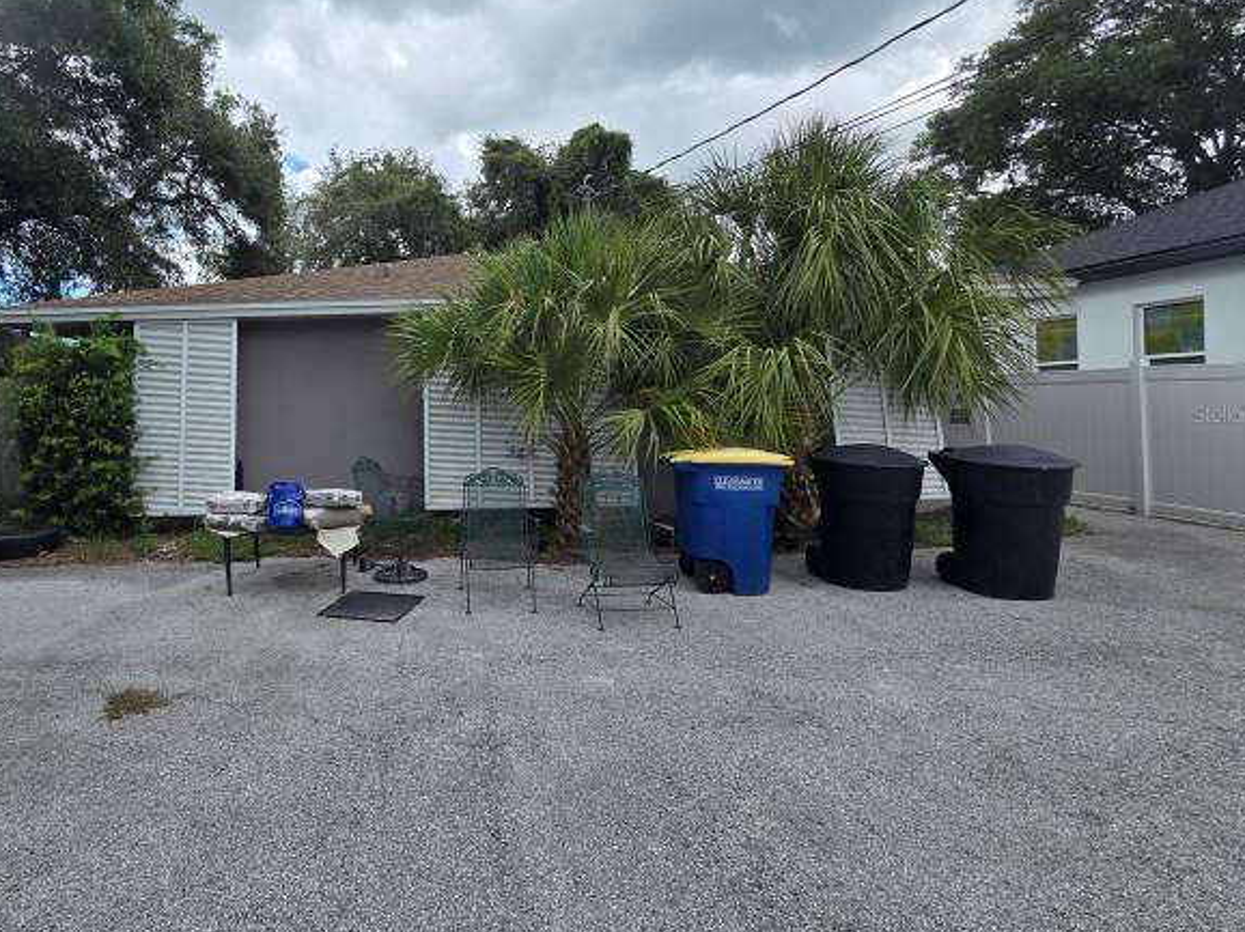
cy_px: 413
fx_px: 647
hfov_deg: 85.2
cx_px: 433
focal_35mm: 18
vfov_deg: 71.3
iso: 50
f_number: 2.2
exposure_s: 1/1276
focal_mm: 2.2
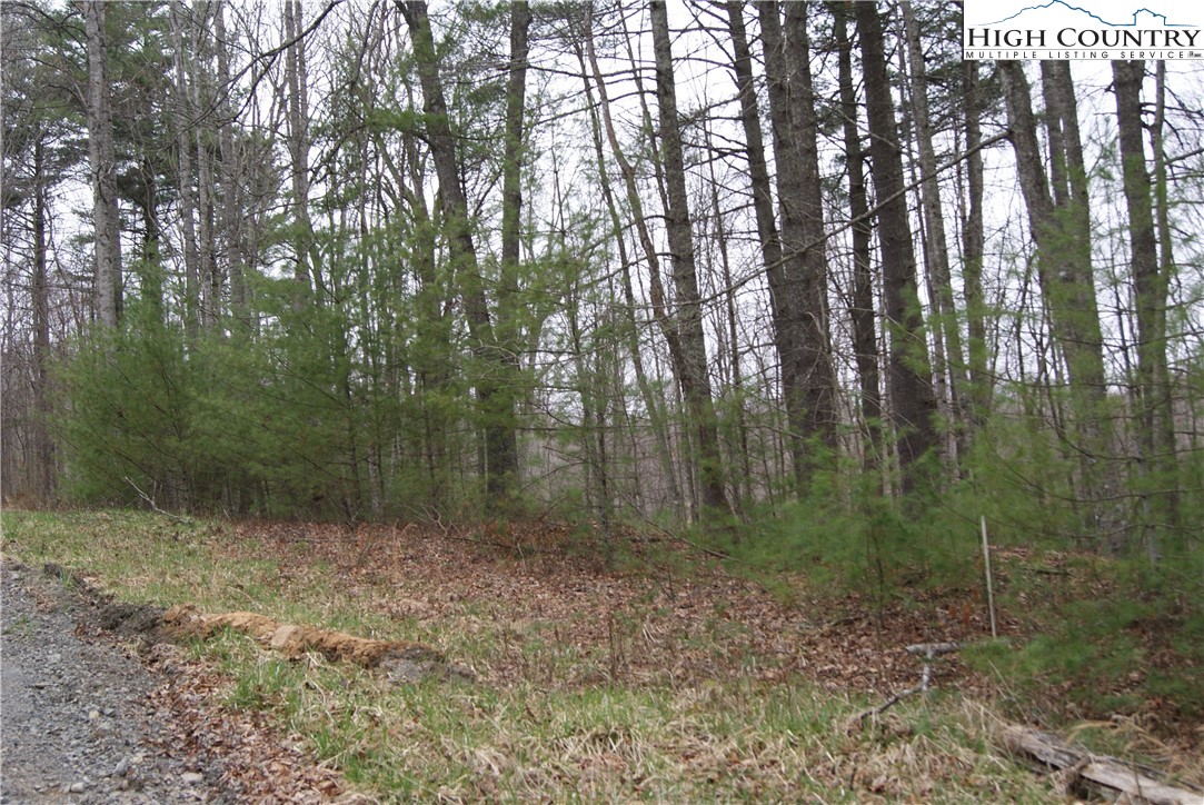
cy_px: 402
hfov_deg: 49.5
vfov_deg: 34.3
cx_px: 602
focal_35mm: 39
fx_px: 1305
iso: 100
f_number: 5.6
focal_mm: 26
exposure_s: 1/60
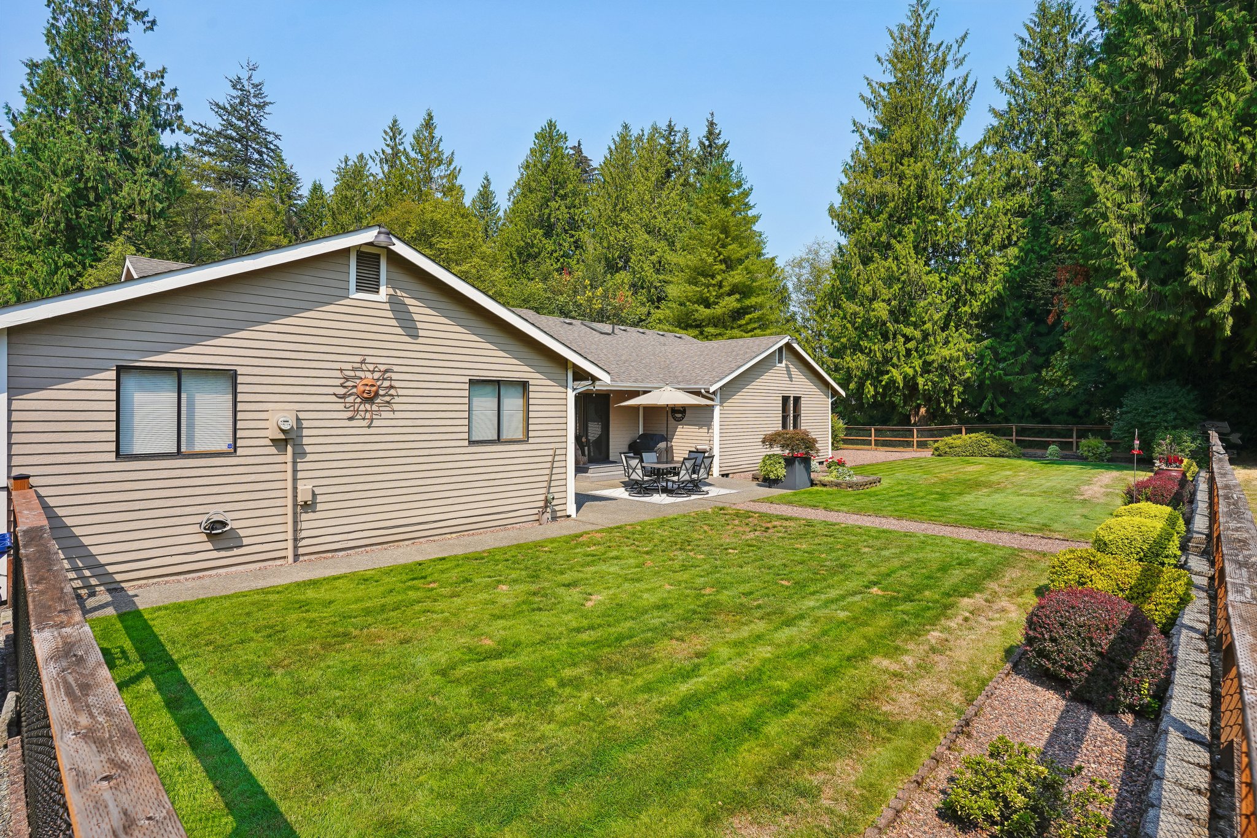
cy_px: 419
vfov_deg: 70.4
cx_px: 628
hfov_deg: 93.3
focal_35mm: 17
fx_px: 593
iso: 100
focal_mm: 17
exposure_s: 1/200
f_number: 8
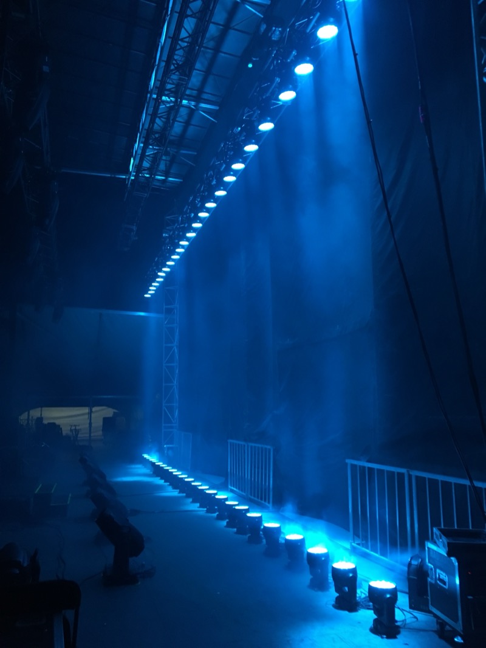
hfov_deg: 48.2
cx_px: 243
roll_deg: -0.6
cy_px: 324
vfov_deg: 61.6
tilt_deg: +9.3
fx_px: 543
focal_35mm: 29
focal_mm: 4.15
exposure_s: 1/24
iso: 200
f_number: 2.2
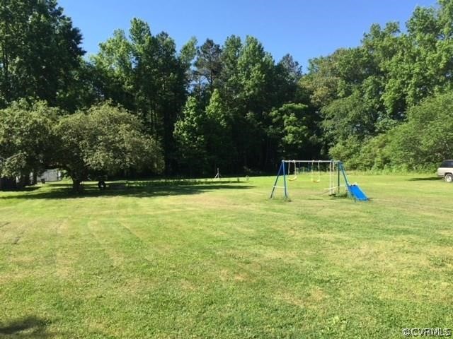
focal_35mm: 29
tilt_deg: -1.4
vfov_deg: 48.2
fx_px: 380
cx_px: 226
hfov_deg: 61.7
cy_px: 170
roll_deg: +0.4
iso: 32
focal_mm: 4.15
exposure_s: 1/920
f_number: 2.2
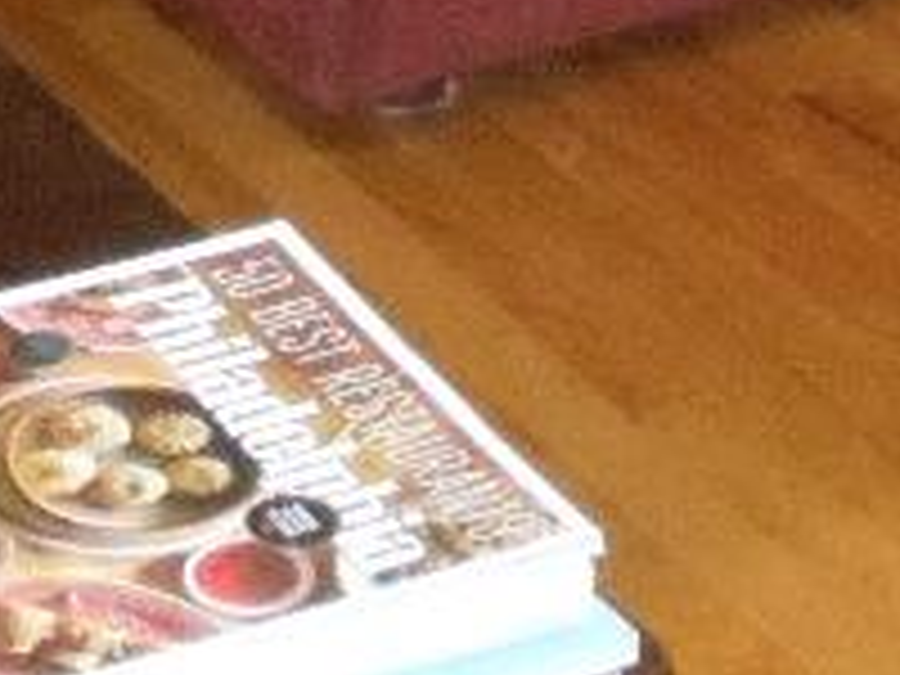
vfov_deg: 4.4
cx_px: -176
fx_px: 8242
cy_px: -1746
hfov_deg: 6.2
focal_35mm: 317
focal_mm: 6
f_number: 3.5
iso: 800
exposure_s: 1/30
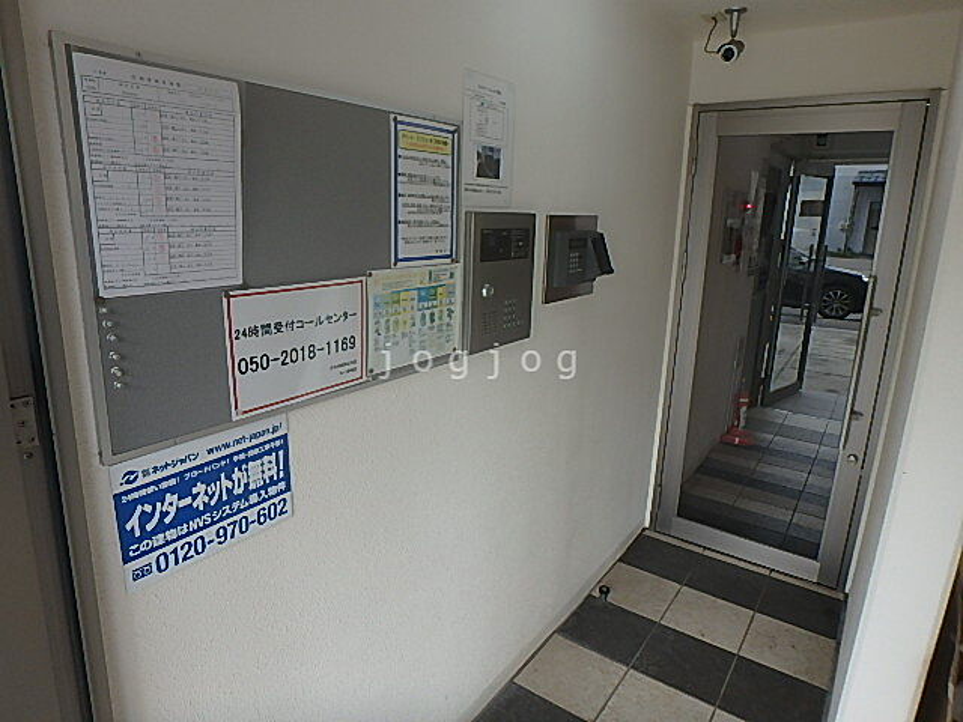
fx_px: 584
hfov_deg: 79.0
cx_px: 482
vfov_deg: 63.4
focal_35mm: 21
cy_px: 361
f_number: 3.5
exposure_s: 1/100
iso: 125
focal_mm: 3.7
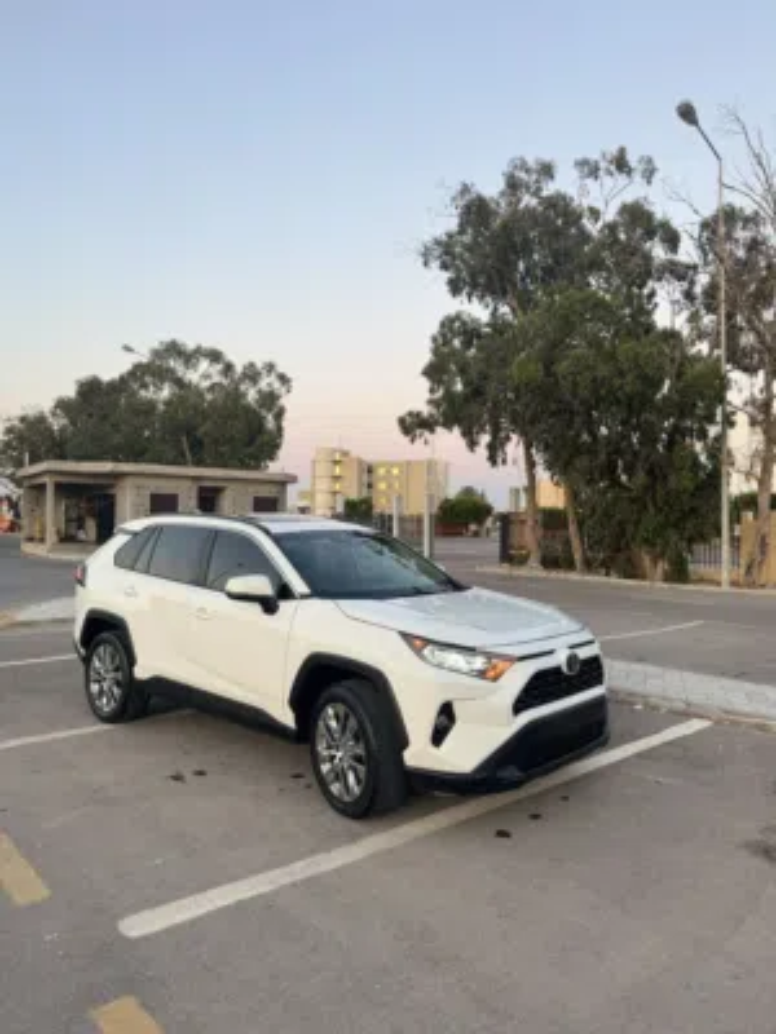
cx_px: 388
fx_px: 717
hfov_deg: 56.8
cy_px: 517
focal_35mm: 24
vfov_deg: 71.6
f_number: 1.78
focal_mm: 6.76
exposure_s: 1/117
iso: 100
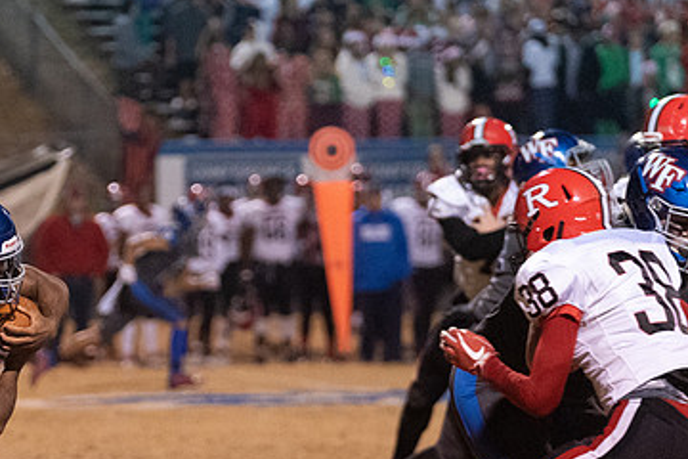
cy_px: 361
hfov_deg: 7.1
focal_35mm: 290
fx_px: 5542
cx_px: 129
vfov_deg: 4.7
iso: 8000
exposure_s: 1/800
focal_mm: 133
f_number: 2.8
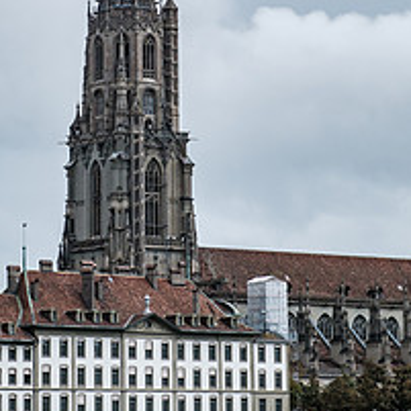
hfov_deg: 11.1
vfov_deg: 11.0
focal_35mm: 158
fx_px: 2122
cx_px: 141
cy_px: 67
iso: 320
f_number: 5.6
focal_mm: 55
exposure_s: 1/1400
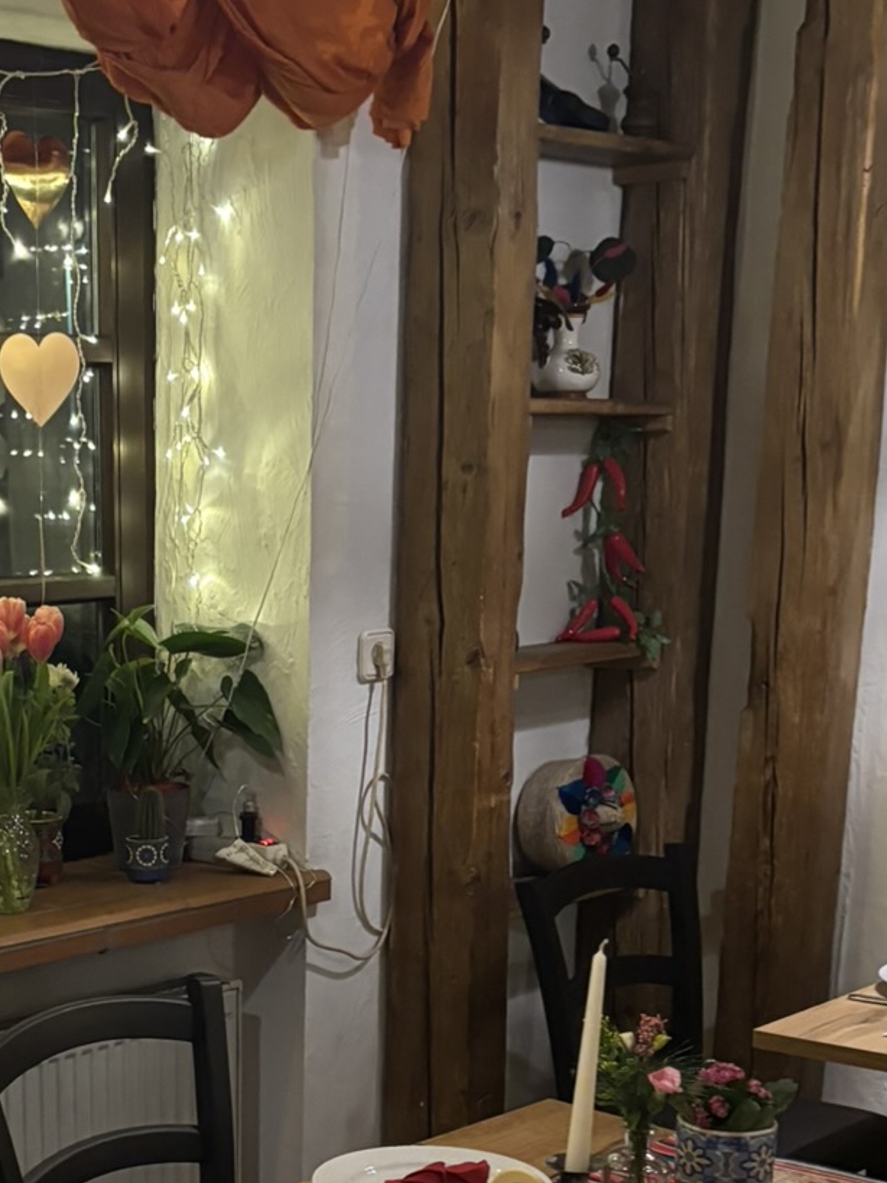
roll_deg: -0.9
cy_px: 1034
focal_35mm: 65
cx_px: 152
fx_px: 2221
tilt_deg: -14.1
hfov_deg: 22.2
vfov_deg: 28.8
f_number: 1.6
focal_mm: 5.96
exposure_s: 1/25
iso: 640
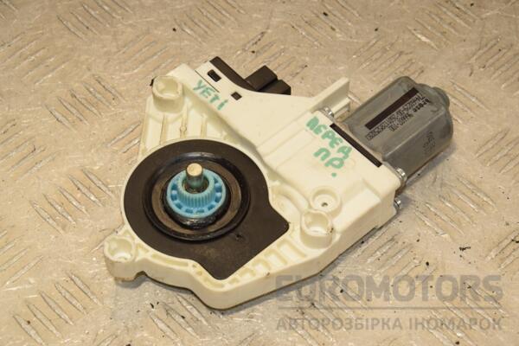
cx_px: 260
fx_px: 1341
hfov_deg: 21.9
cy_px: 173
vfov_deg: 14.7
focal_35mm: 93
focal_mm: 62
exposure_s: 1/200
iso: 800
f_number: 9
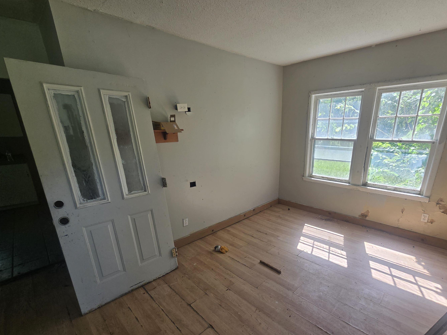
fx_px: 194
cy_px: 193
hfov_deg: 97.7
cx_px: 249
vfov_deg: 81.2
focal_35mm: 15
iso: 50
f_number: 2.2
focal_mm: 2.2
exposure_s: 1/249
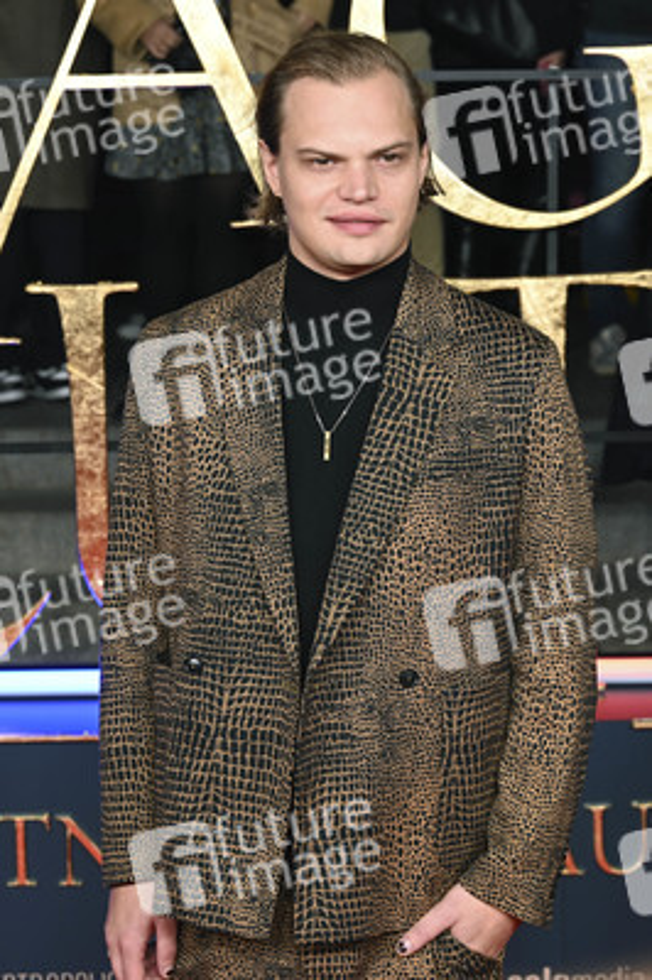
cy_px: 490
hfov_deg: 18.2
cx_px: 326
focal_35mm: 75
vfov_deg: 27.0
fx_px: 2041
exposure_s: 1/125
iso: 640
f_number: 5.6
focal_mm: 75
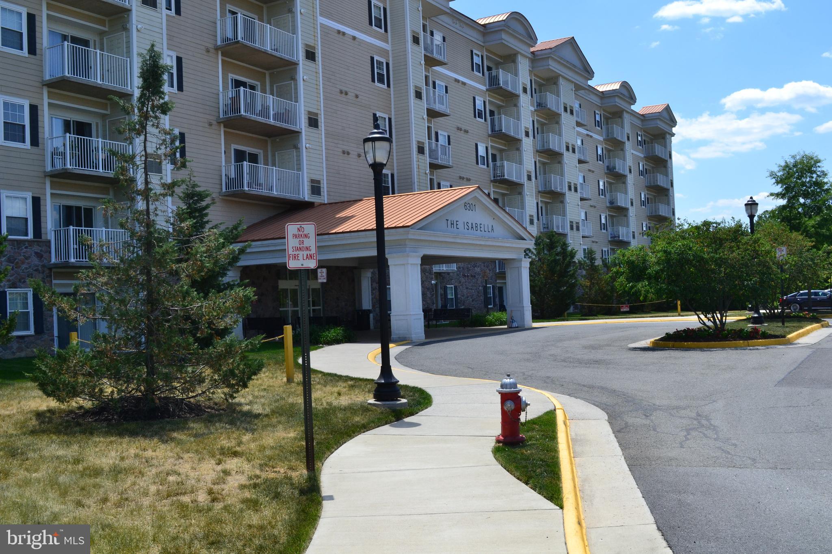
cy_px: 277
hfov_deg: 53.1
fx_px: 832
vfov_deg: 36.9
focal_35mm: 36
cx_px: 416
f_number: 11
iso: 400
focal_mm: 24
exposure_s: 1/400
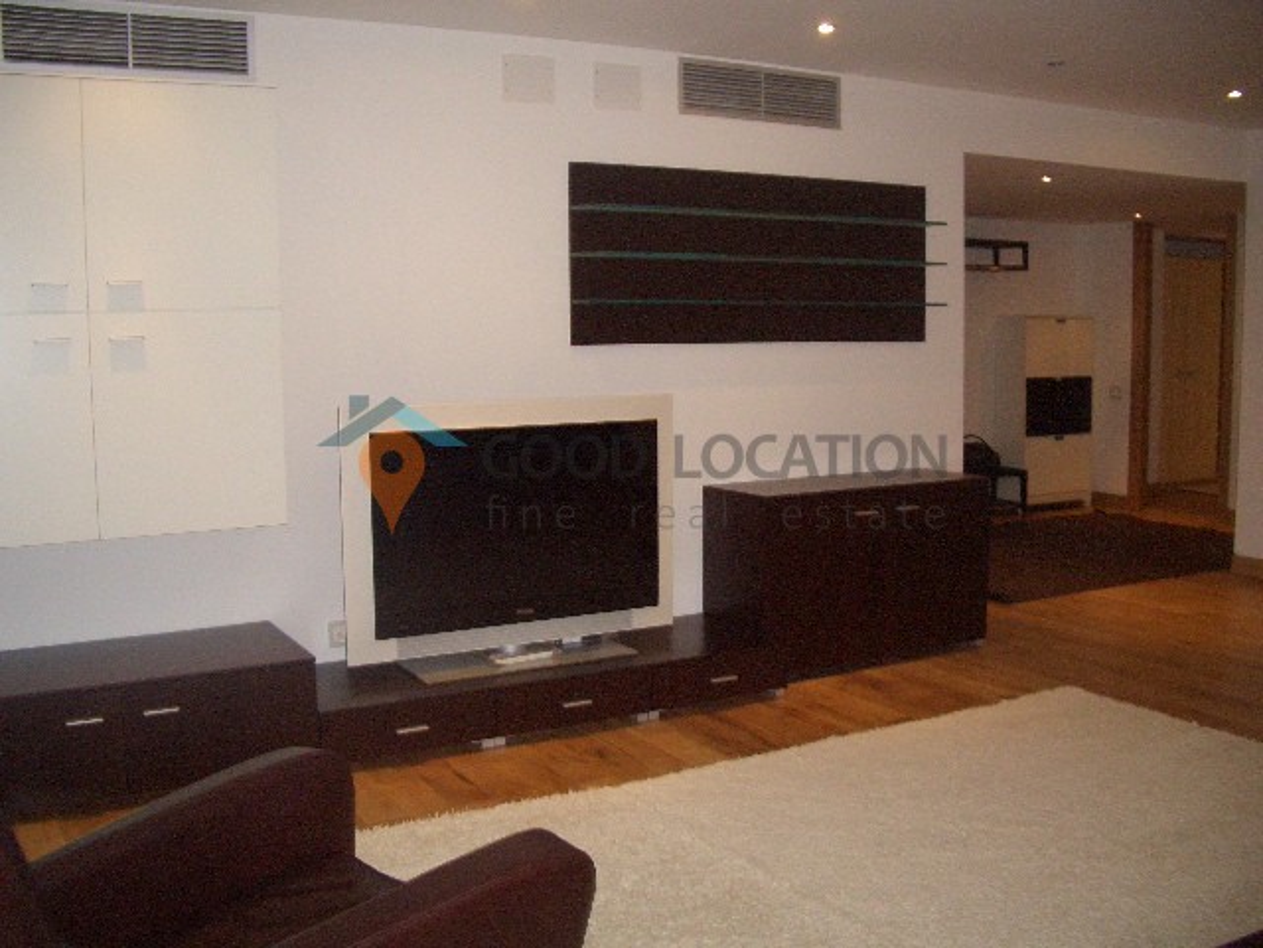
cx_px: 632
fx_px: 1277
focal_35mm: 35
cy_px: 474
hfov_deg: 52.6
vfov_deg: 40.7
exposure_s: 1/60
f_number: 2.6
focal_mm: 5.8
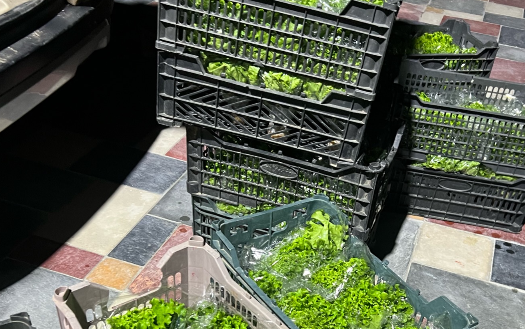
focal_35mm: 43
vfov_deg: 28.7
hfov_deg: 46.1
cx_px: 296
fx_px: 615
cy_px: 296
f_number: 1.5
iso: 320
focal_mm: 5.7
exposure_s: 1/51
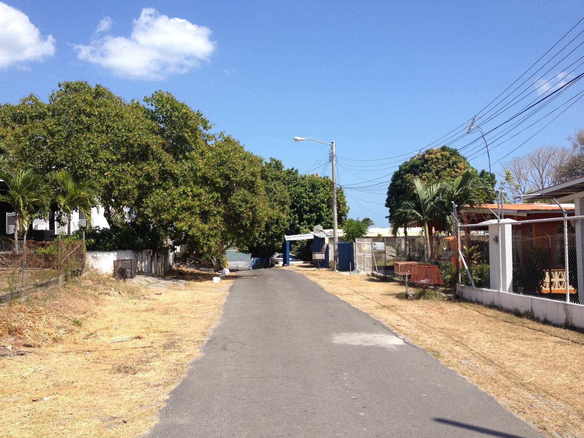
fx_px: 607
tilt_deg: -0.9
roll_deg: +0.7
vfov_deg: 39.7
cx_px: 289
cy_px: 219
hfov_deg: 51.4
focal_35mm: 36
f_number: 2.4
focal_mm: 4.28
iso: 50
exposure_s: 1/1577
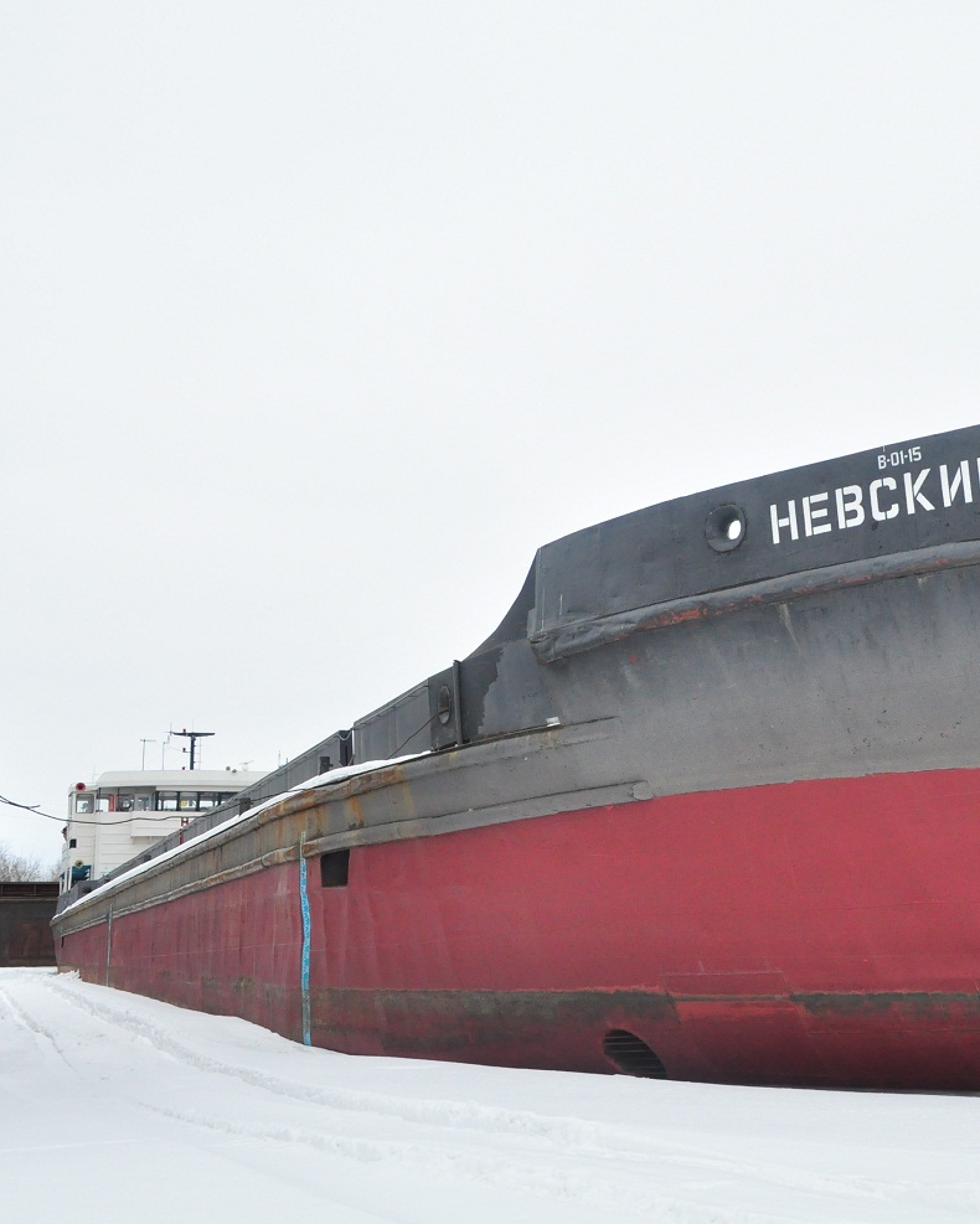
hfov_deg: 31.0
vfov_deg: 39.5
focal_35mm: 47
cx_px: 839
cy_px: 611
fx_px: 1703
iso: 1000
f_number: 9
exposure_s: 1/1000
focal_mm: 22
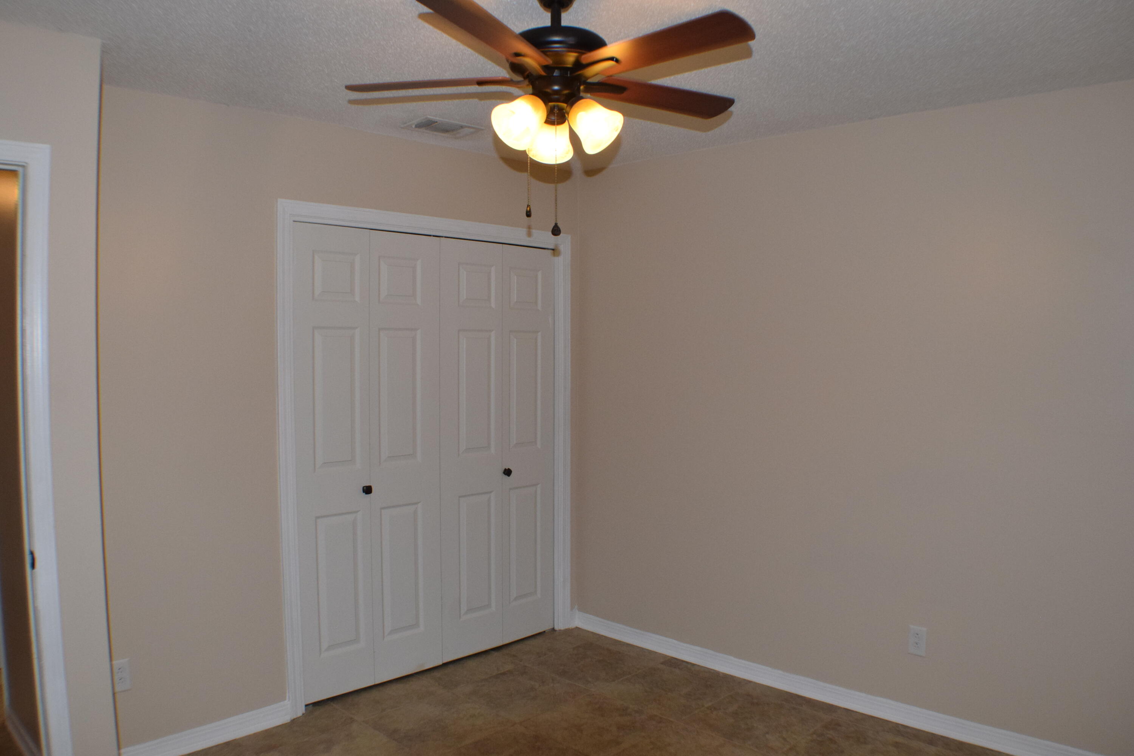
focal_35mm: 34
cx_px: 567
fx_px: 1087
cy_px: 378
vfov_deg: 38.4
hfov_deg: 55.1
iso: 1600
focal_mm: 23
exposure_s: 1/200
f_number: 8
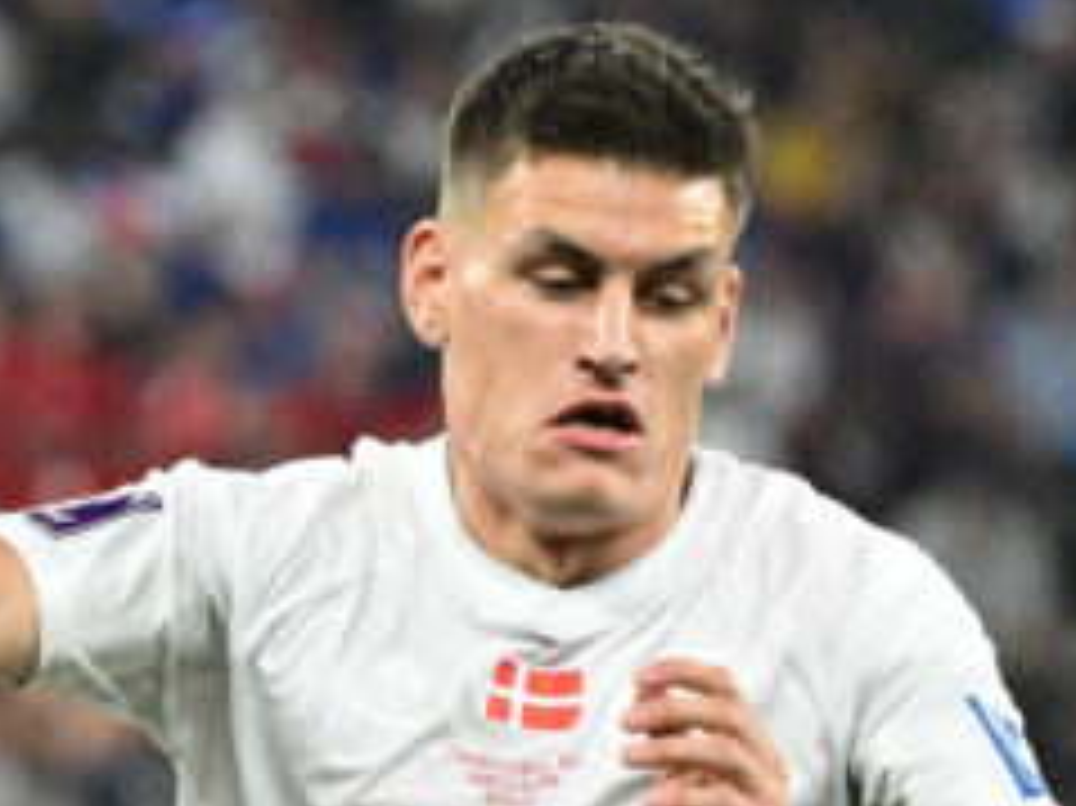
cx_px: -378
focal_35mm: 1113
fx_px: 34579
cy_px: 1337
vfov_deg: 1.3
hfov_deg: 1.8
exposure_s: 1/1600
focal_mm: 180
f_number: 4
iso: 4000
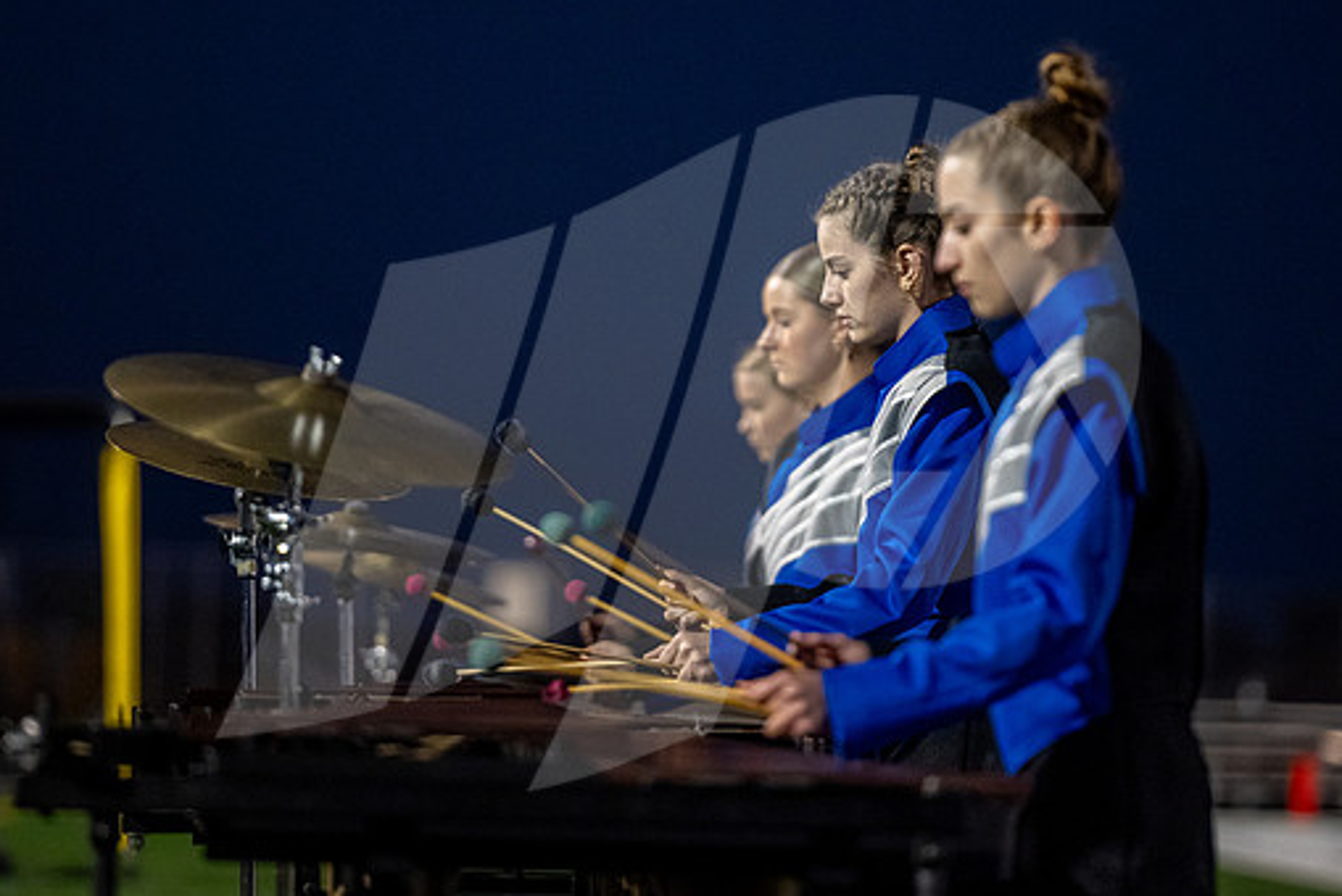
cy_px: 332
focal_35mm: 278
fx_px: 10369
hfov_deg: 7.4
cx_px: 678
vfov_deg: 4.9
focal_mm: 200
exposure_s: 1/800
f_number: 2.8
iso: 4000
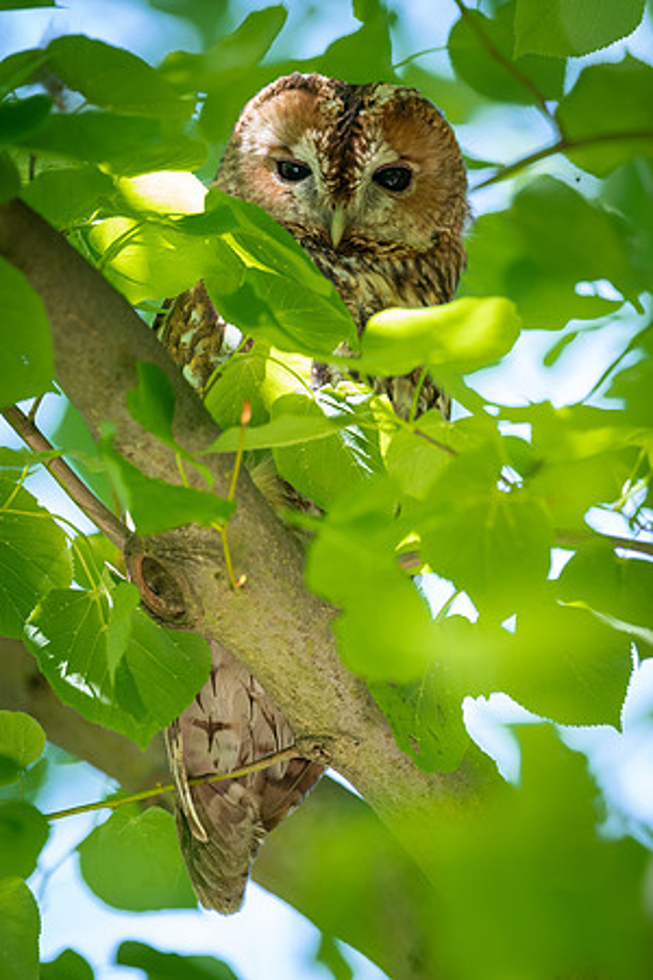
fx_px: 20405
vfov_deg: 2.7
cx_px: 326
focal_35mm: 750
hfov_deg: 1.8
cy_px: 490
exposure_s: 1/320
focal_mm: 500
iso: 1000
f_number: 4
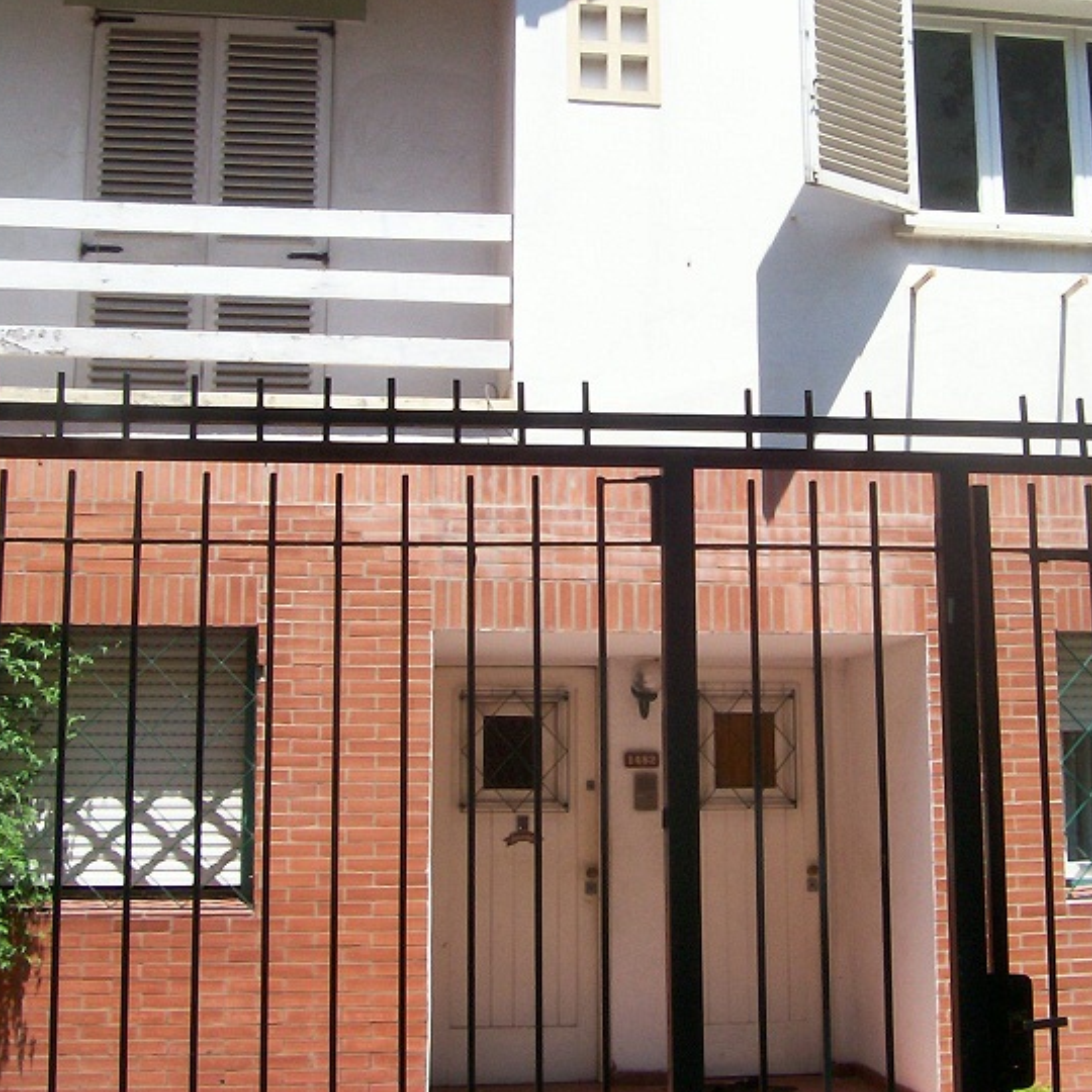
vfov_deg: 30.0
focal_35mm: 57
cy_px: 425
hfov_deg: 30.0
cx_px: 651
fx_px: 2034
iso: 80
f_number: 5.1
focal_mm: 5.6
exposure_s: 1/267
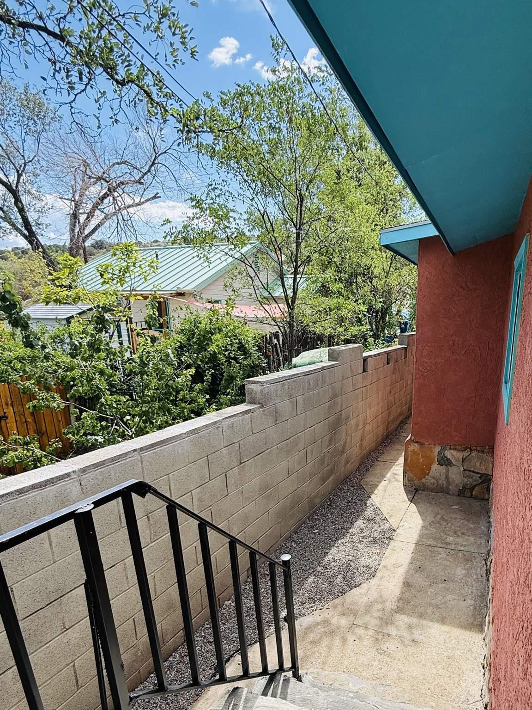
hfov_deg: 62.1
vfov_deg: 77.7
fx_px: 430
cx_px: 347
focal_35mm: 21
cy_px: 439
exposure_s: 1/613
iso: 64
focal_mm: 2.22
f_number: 2.2
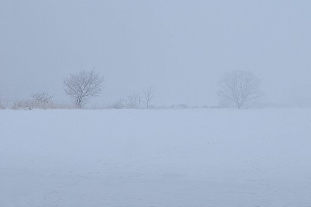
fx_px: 712
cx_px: 156
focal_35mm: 82
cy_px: 104
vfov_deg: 16.5
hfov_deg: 24.6
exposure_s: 1/400
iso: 400
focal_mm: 55
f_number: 8
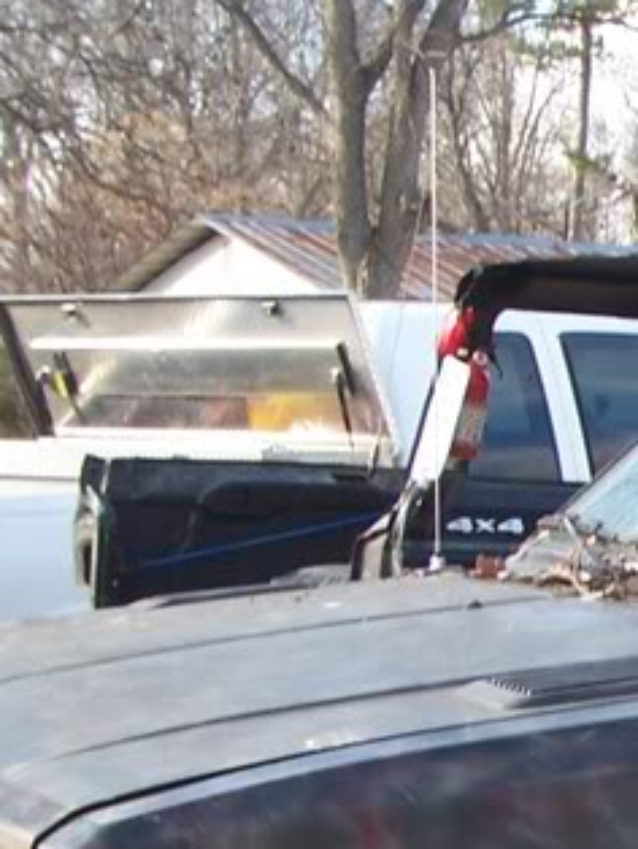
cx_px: 1287
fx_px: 3117
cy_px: 979
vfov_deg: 15.0
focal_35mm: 127
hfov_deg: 10.7
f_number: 3.9
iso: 64
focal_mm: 6.4
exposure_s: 1/100
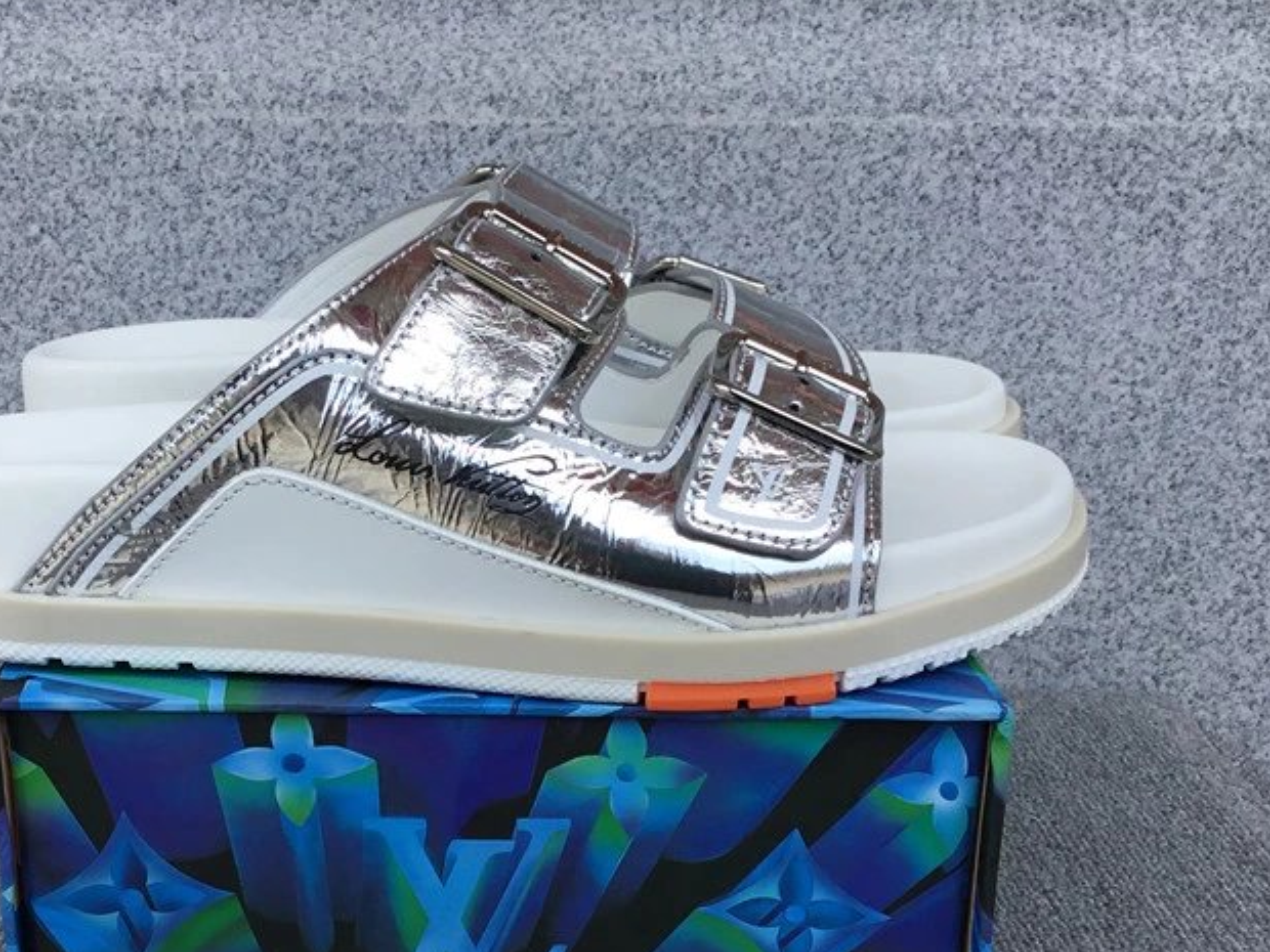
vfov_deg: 31.9
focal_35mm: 45
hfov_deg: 41.8
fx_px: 1651
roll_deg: -0.3
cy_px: 638
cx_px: 481
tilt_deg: -20.3
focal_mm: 3.3
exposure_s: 1/512
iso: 25
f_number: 2.4
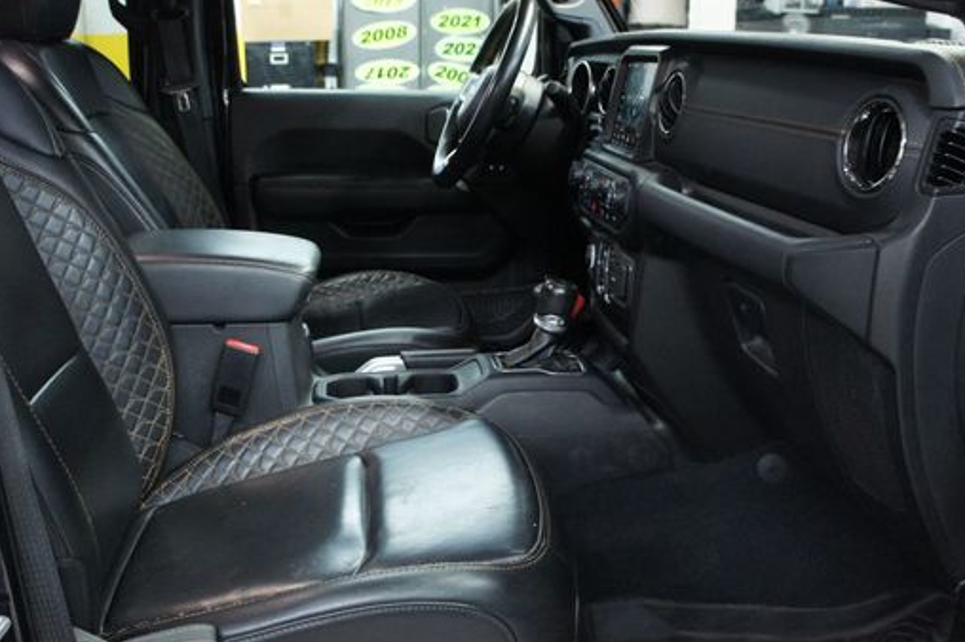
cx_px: 462
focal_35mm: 34
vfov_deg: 38.8
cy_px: 308
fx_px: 911
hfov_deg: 55.8
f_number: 3.5
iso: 1600
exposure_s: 1/30
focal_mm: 18
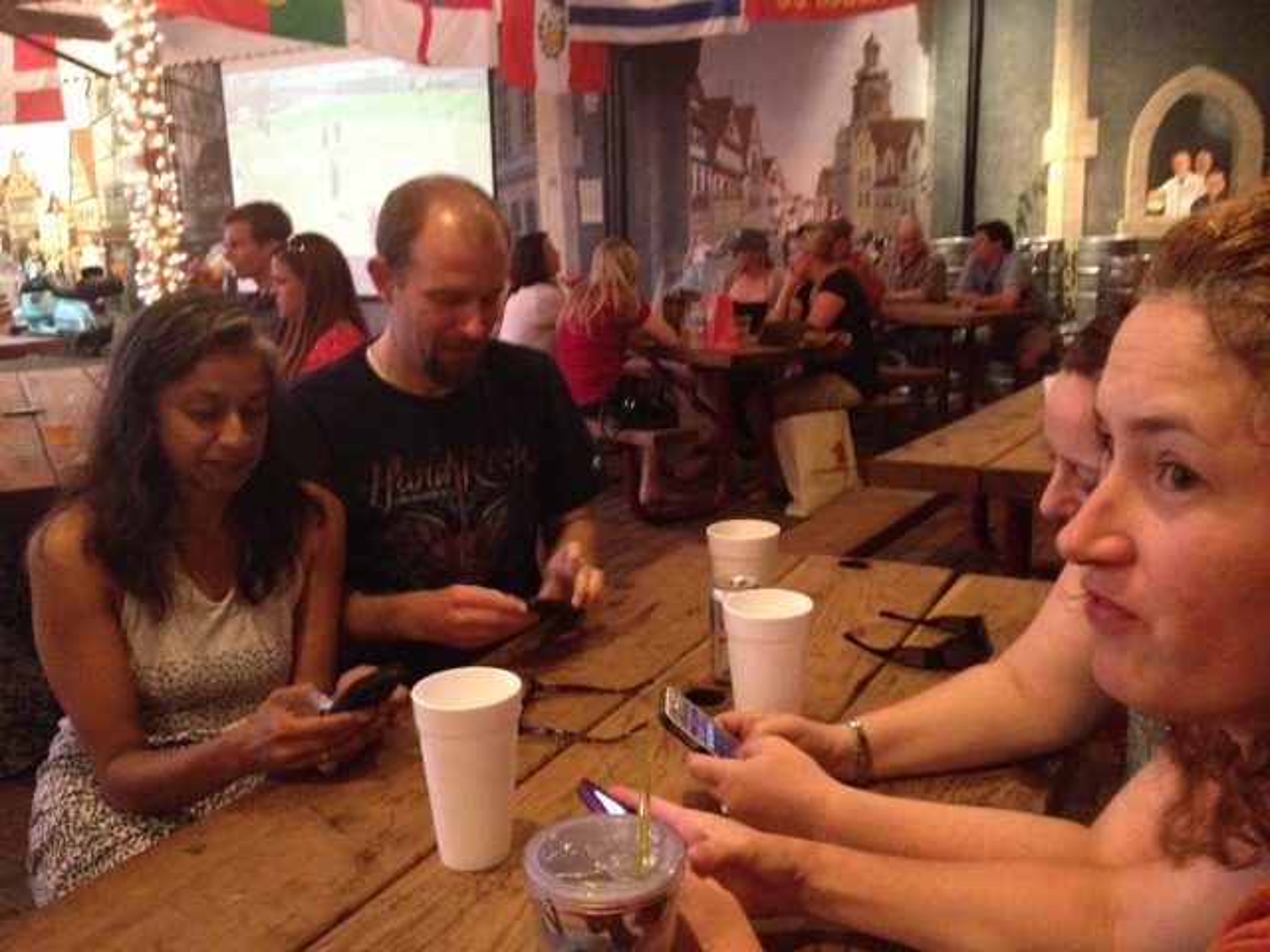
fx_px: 1284
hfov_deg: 52.6
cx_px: 635
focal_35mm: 35
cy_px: 476
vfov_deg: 40.7
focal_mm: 4.28
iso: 800
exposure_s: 1/15
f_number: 2.4
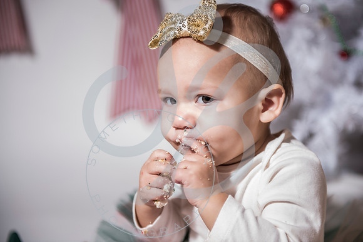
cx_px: 182
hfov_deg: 28.8
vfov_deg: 19.5
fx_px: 706
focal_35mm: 70
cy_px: 121
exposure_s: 1/125
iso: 100
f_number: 2.8
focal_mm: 70
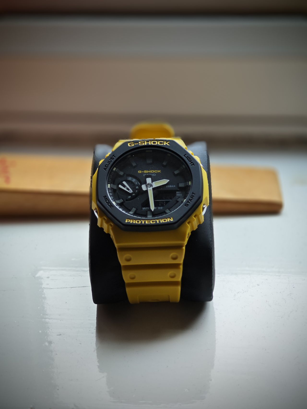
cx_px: 154
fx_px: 887
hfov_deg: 19.6
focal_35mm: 75
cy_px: 204
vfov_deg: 26.0
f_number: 1.25
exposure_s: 1/100
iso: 80
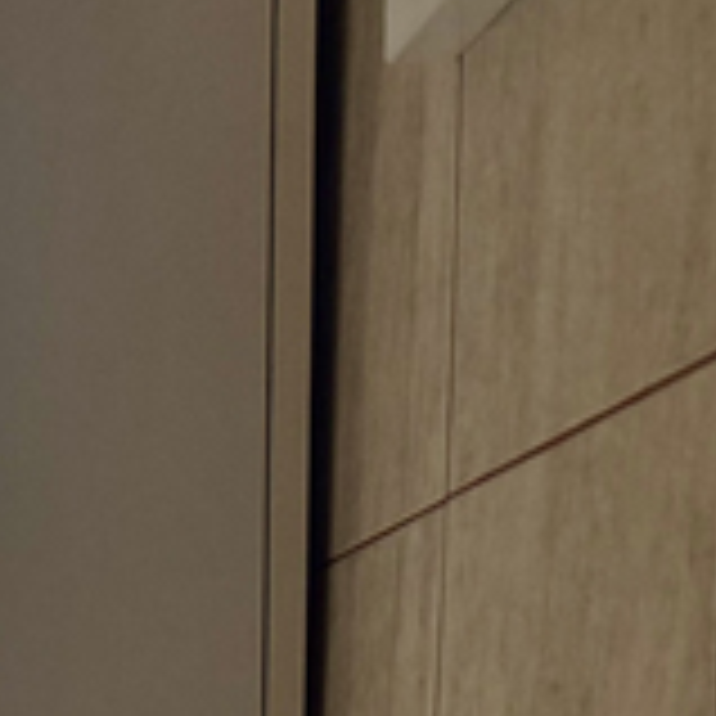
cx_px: -851
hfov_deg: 13.7
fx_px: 2364
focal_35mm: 101
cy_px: 1083
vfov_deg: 15.8
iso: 200
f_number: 1.78
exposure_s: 1/103
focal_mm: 6.76
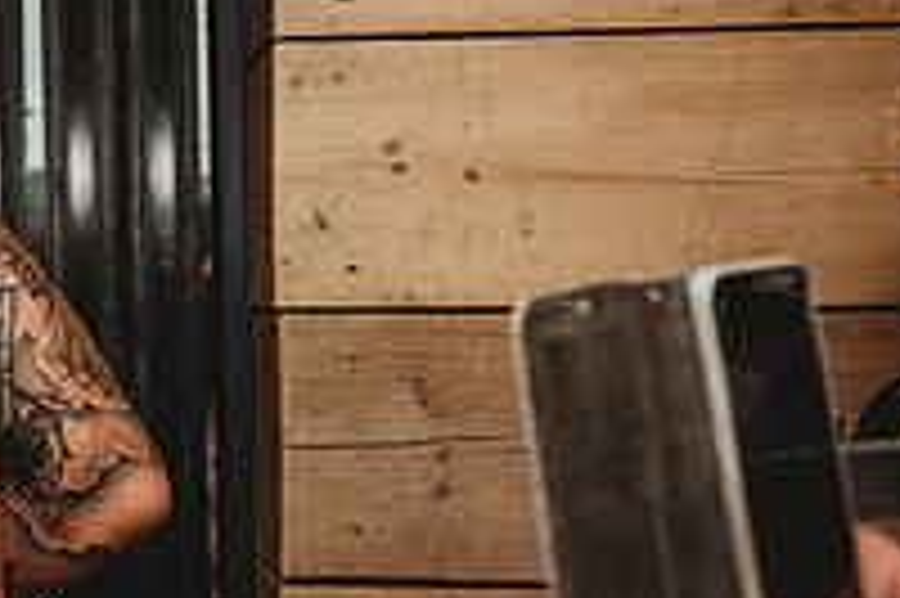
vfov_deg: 14.7
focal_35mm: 93
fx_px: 2323
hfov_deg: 20.0
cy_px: 200
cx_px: -284
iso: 100
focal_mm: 32
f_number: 4
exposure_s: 1/100
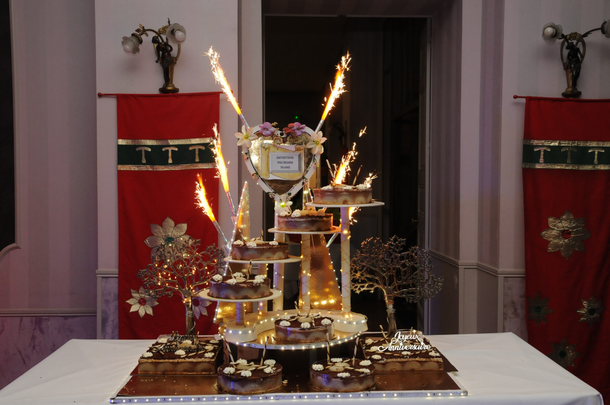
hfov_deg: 51.3
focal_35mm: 38
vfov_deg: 35.4
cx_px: 305
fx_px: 635
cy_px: 202
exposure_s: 1/80
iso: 800
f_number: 7.1
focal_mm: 25
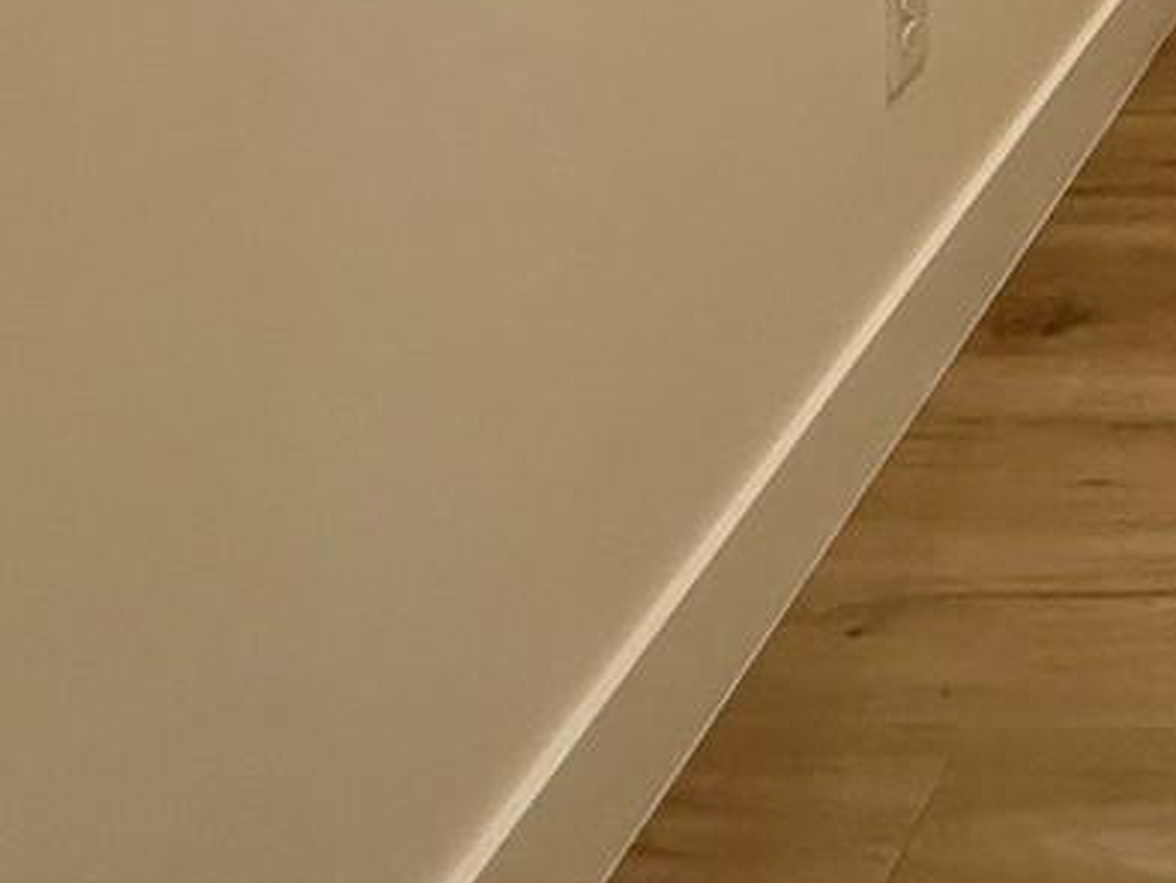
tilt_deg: -2.8
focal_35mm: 57
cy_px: -877
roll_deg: -0.5
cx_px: 1867
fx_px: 1937
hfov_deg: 24.3
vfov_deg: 17.9
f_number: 2.2
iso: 200
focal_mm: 2.22
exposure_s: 1/60
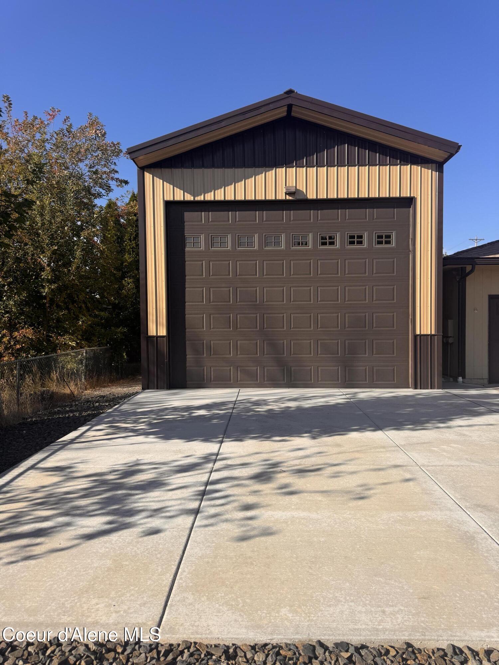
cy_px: 332
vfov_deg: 71.6
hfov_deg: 56.8
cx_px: 250
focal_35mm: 24
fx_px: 461
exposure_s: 1/4049
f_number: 1.78
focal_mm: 6.76
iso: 80
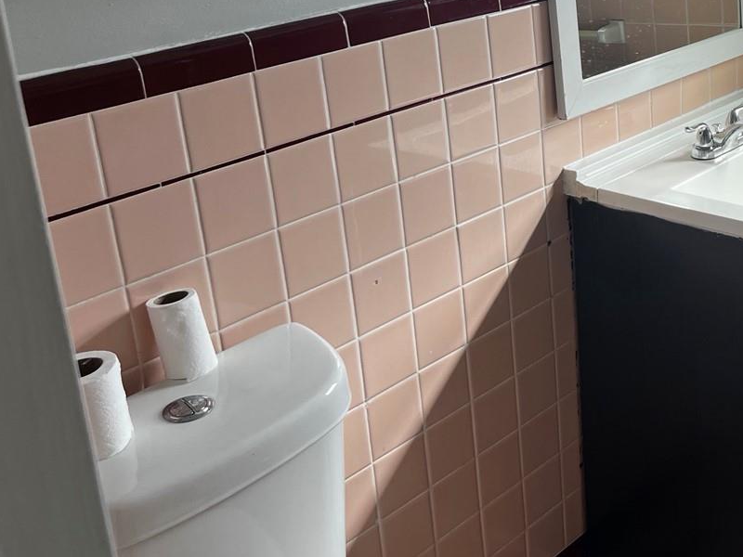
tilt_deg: -18.1
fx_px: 1116
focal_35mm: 52
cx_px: 665
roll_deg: +2.3
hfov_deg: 34.8
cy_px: 150
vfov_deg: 27.7
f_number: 1.6
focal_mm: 5.1
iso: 40
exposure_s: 1/182
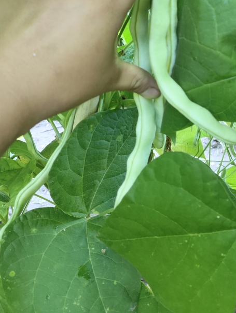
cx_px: 174
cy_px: 67
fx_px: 399
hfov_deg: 32.4
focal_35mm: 44
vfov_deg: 41.3
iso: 207
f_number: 1.79
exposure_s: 1/33.3
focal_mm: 4.71
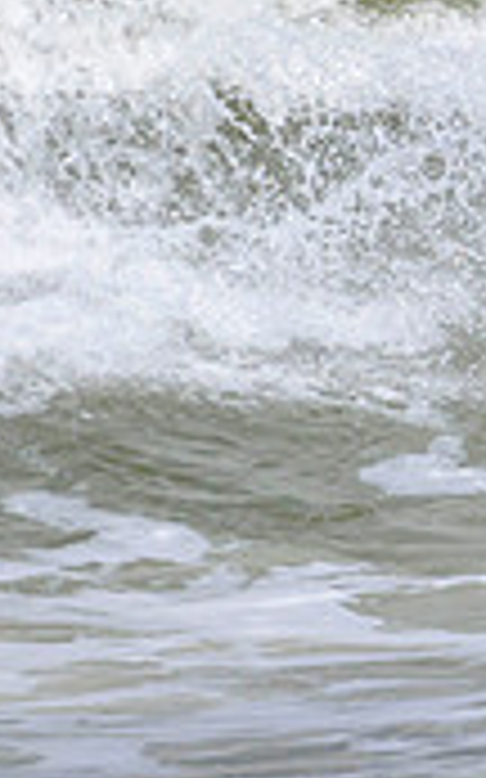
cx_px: 1269
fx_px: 57860
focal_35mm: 2728
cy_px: -11
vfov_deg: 0.8
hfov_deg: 0.5
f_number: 11
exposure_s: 1/2000
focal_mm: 800
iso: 720
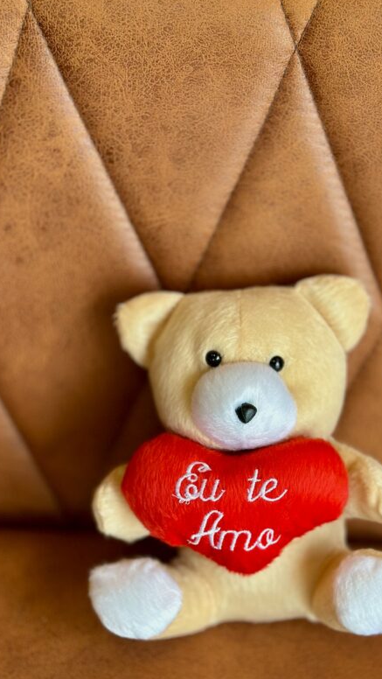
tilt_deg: -39.6
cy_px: 372
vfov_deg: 30.5
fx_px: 1241
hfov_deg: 17.5
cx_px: 241
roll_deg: -2.7
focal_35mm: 69
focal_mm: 6.86
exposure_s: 1/226
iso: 80
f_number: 1.78
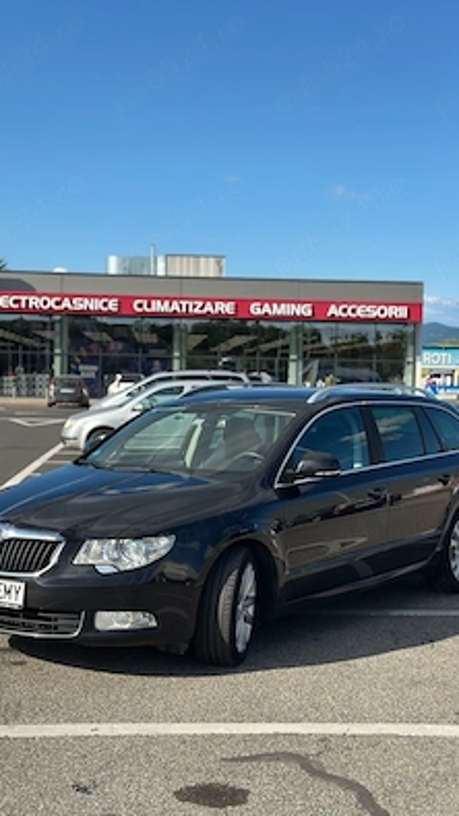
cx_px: 219
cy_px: 411
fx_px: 1147
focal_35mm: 53
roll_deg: -2.4
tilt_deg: -0.9
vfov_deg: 39.2
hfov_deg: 22.6
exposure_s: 1/4566
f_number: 1.78
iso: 100
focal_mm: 6.86
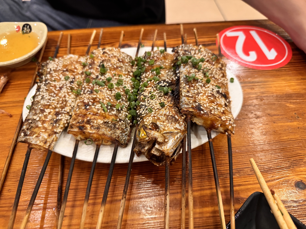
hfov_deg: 71.6
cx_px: 153
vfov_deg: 56.8
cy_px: 114
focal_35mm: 24
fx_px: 212
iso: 400
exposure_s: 1/50
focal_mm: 6.76
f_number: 1.78
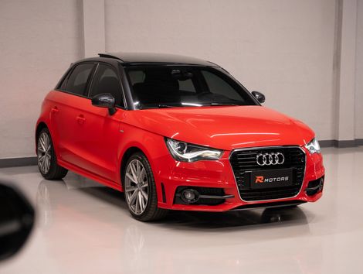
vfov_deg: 20.7
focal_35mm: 71
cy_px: 133
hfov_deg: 27.3
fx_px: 748
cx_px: 185
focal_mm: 60.4
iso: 3200
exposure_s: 1/100
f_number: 3.5
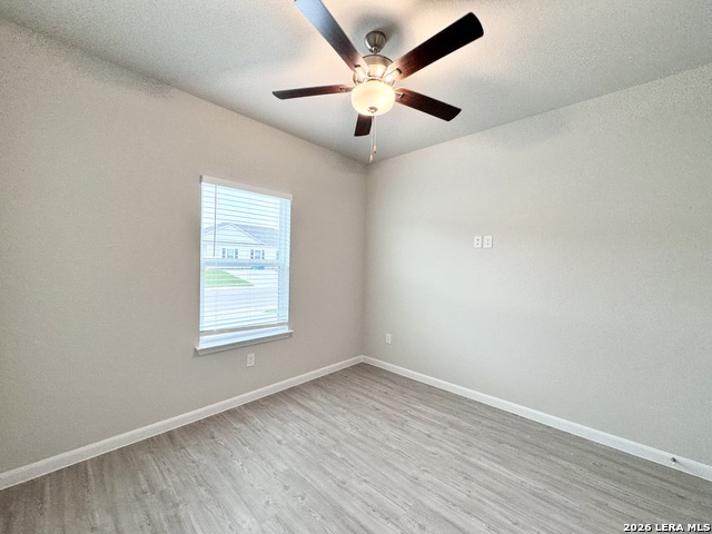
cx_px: 356
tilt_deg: -0.9
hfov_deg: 102.1
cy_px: 267
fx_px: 288
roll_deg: -1.6
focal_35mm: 14
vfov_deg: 85.7
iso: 160
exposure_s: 1/120
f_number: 2.2
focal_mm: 2.22
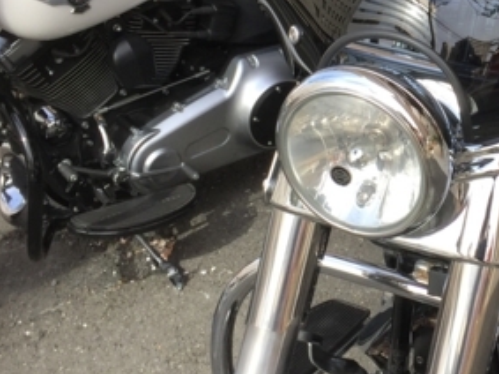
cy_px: 49
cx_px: 485
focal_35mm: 82
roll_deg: +6.5
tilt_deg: -19.6
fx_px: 1182
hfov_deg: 23.0
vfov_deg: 17.7
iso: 32
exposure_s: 1/324
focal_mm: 4.15
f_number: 2.2
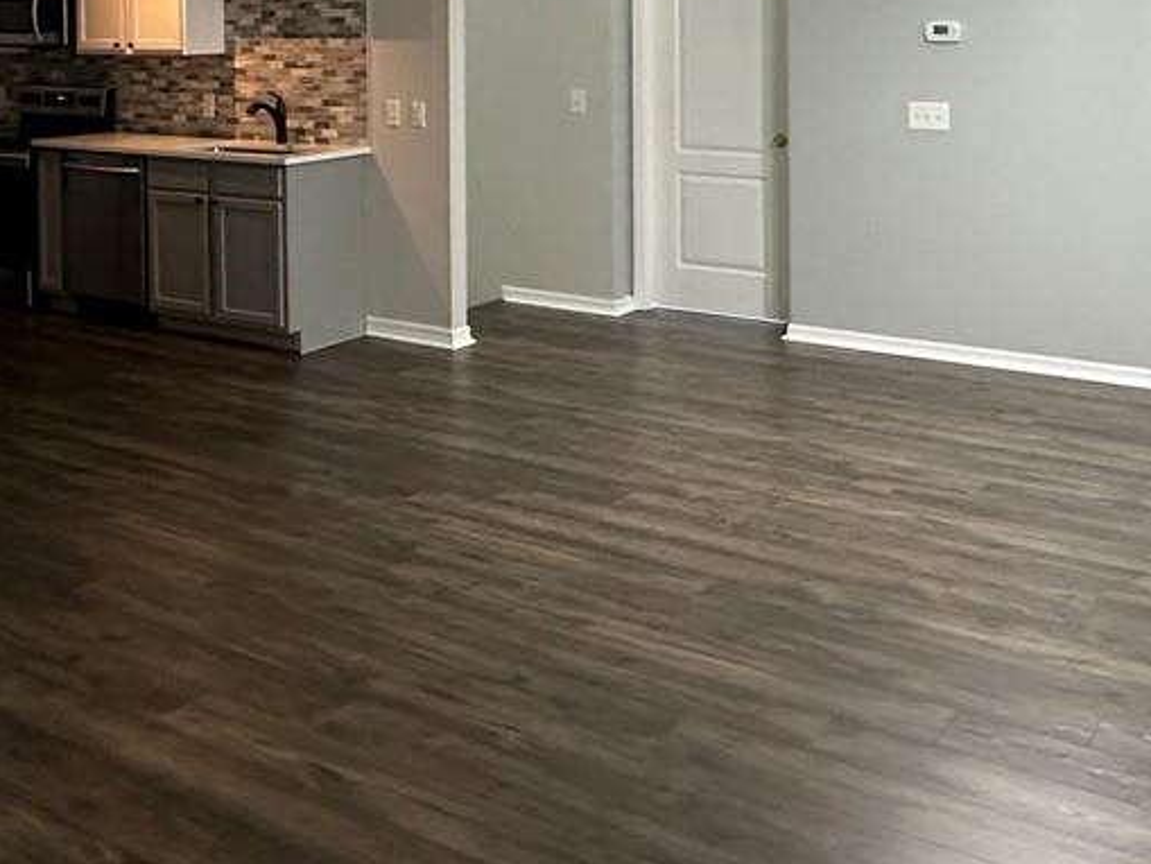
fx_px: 1463
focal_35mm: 44
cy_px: 54
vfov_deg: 31.1
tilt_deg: -2.9
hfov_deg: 41.9
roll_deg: -0.6
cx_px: 321
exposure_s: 1/60
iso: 400
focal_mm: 2.22
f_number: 2.2
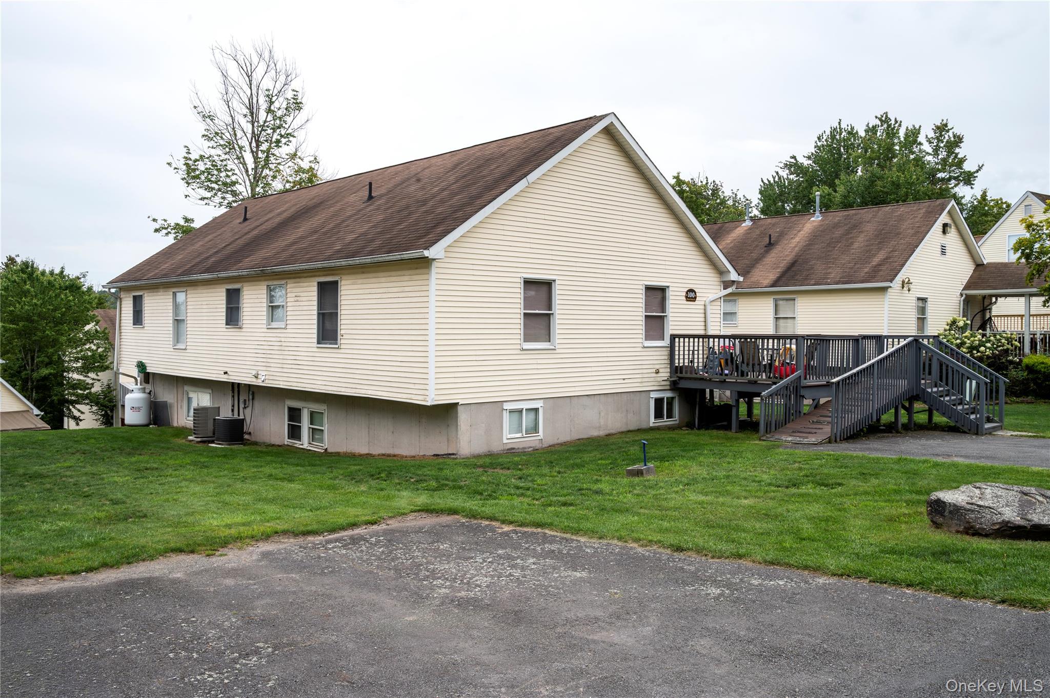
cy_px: 349
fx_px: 860
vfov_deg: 44.2
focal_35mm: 30
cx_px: 525
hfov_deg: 62.8
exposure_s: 1/160
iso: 500
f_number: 14
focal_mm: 29.5
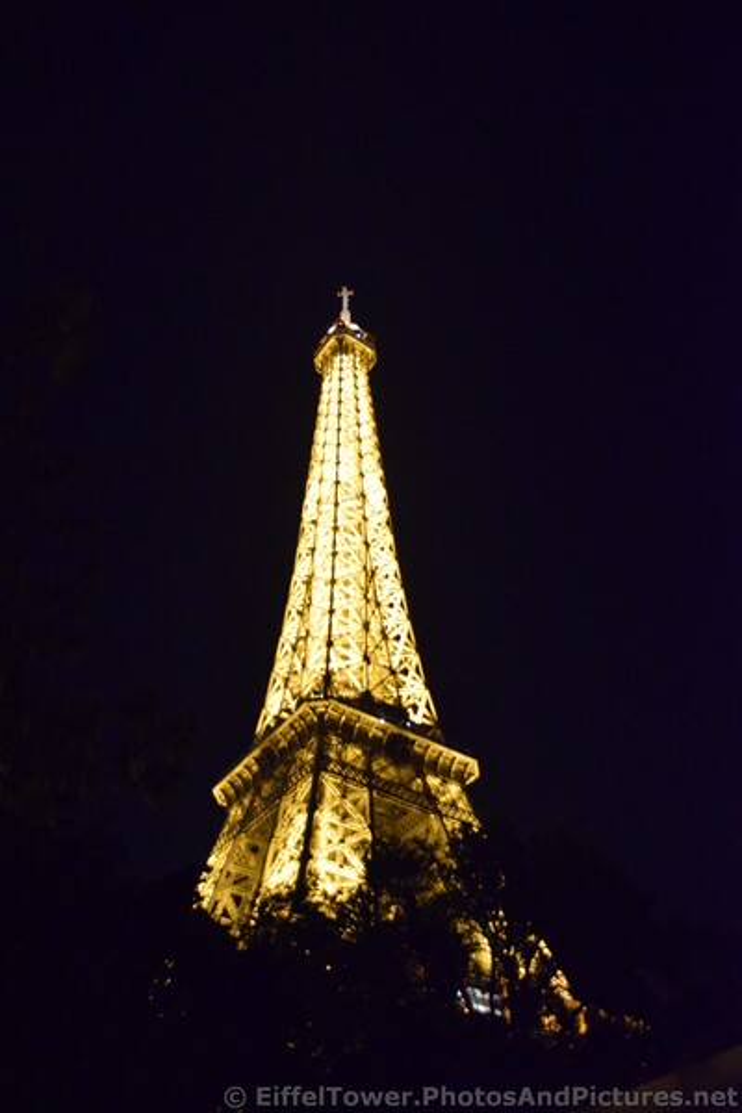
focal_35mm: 33
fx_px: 1020
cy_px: 556
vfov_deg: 57.2
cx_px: 371
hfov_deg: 40.0
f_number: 3.8
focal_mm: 22
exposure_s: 1/40
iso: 6400
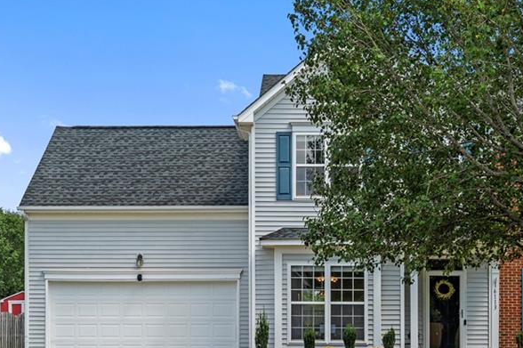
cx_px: 305
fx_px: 885
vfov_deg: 22.2
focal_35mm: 61
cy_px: 198
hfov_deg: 32.8
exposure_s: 1/40
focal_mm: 35
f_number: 8
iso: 200
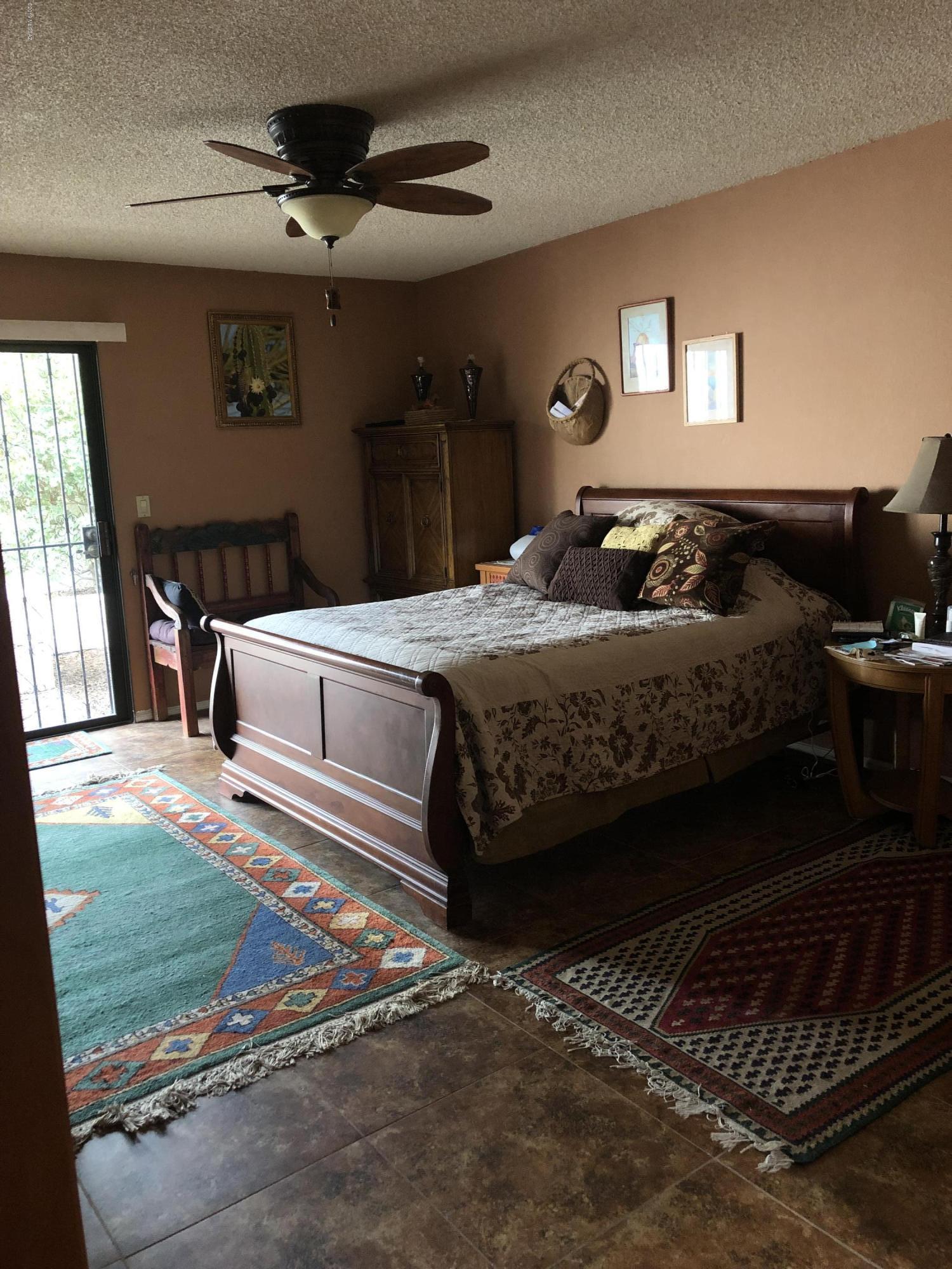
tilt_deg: -10.7
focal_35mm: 28
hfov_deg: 49.7
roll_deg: +2.5
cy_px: 634
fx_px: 1027
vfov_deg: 63.4
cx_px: 476
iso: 40
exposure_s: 1/17
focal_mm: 4
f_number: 1.8
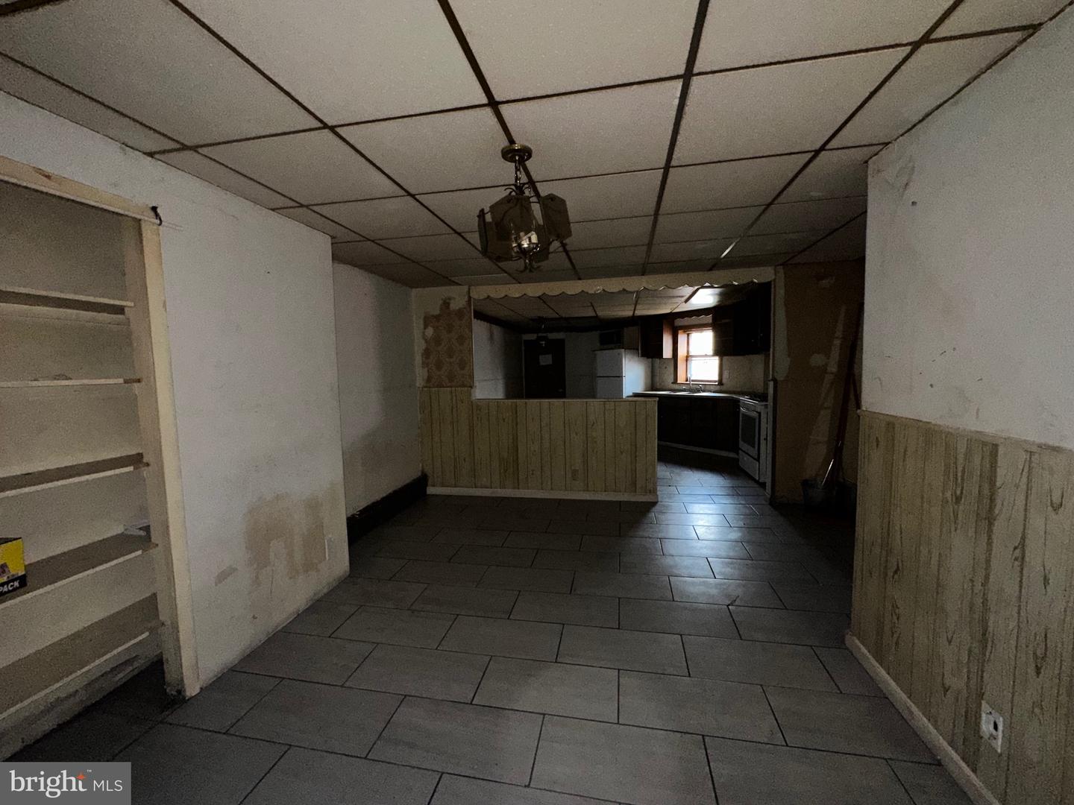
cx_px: 537
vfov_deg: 85.7
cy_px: 402
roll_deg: +1.2
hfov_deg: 102.1
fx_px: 434
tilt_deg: -4.5
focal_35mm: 14
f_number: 2.2
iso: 160
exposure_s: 1/37
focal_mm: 2.22
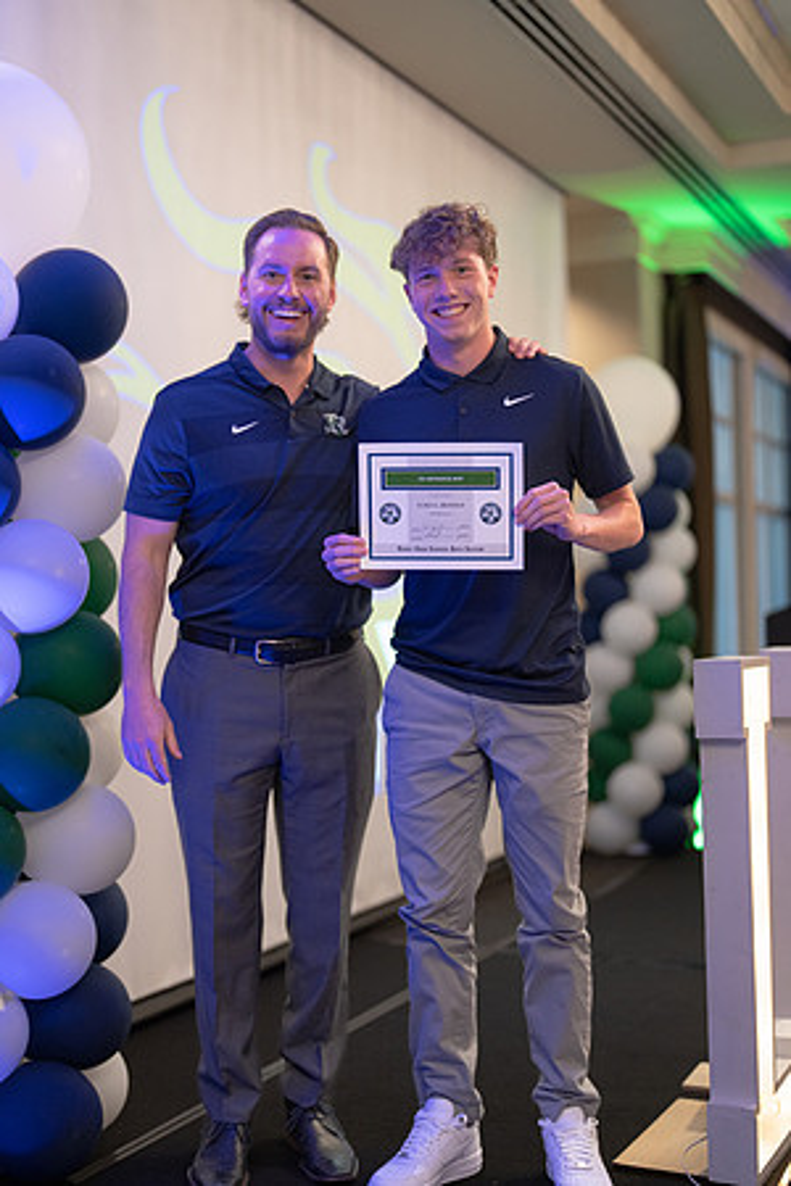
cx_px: 396
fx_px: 1648
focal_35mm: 50
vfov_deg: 39.6
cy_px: 593
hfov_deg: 27.0
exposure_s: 1/400
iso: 1250
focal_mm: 50
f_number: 1.2
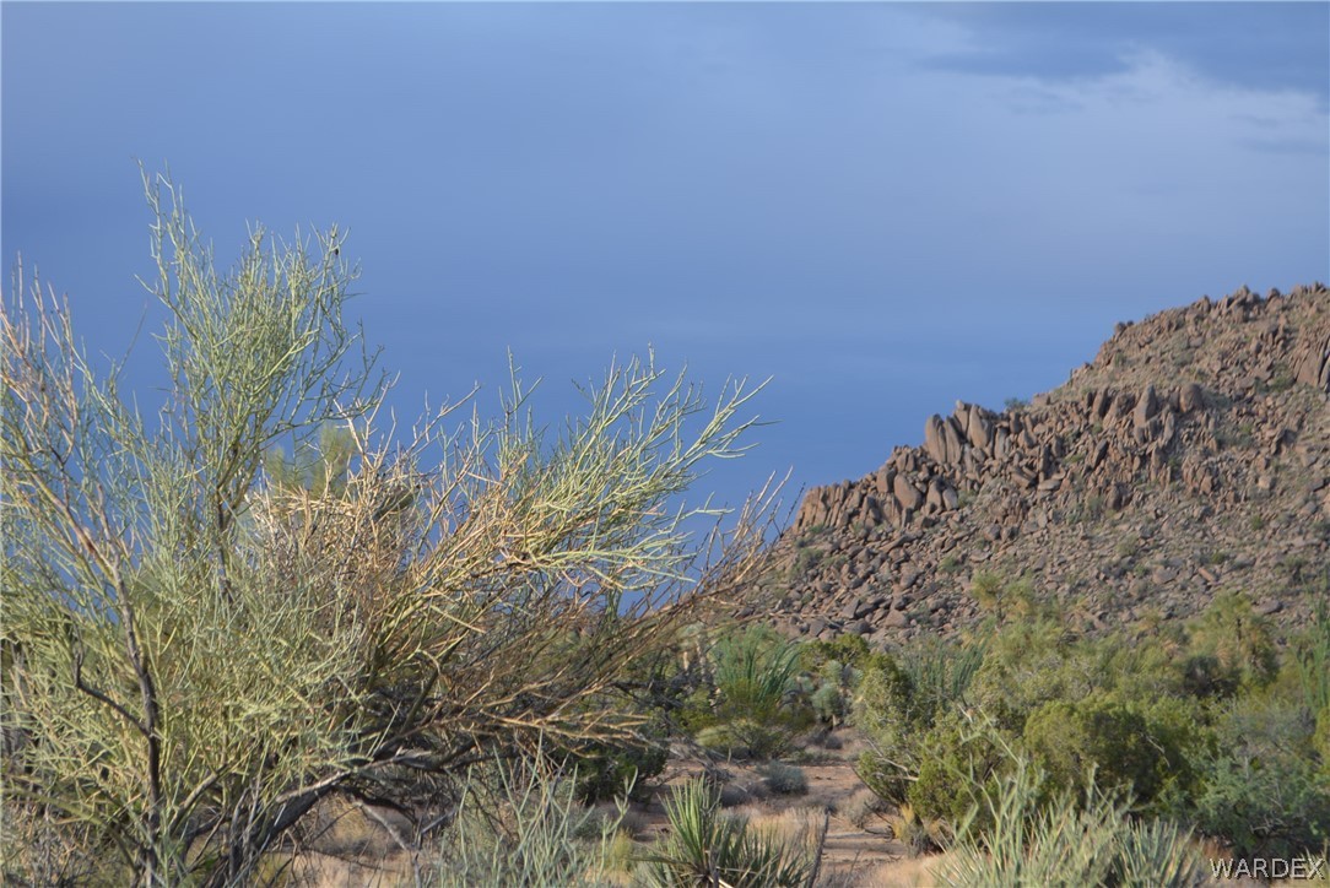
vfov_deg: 16.6
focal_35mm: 82
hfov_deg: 24.6
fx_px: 3049
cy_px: 444
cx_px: 665
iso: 200
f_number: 7.1
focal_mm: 55
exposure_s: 1/200
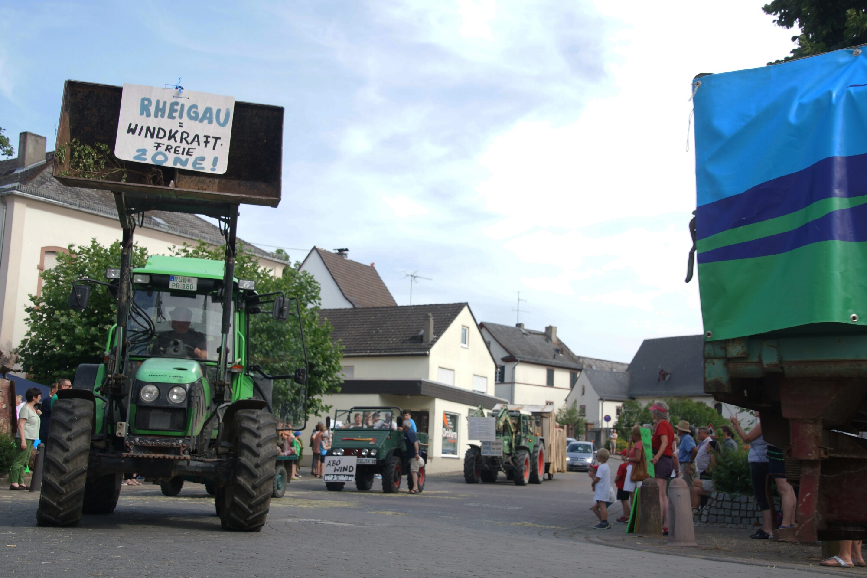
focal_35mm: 42
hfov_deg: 46.4
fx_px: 1011
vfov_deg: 31.9
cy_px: 289
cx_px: 434
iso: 200
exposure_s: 1/200
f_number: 6.7
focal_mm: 28
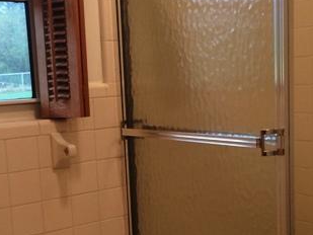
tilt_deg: -7.9
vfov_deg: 24.3
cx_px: 137
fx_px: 543
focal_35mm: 60
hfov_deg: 32.1
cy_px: 156
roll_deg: +3.8
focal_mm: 4.15
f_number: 2.2
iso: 50
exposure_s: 1/30
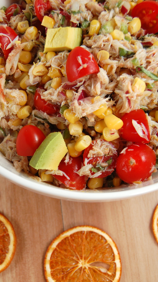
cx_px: 66
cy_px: 167
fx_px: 325
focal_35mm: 44
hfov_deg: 27.3
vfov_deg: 46.5
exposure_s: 1/125
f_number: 5.6
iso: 400
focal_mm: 23
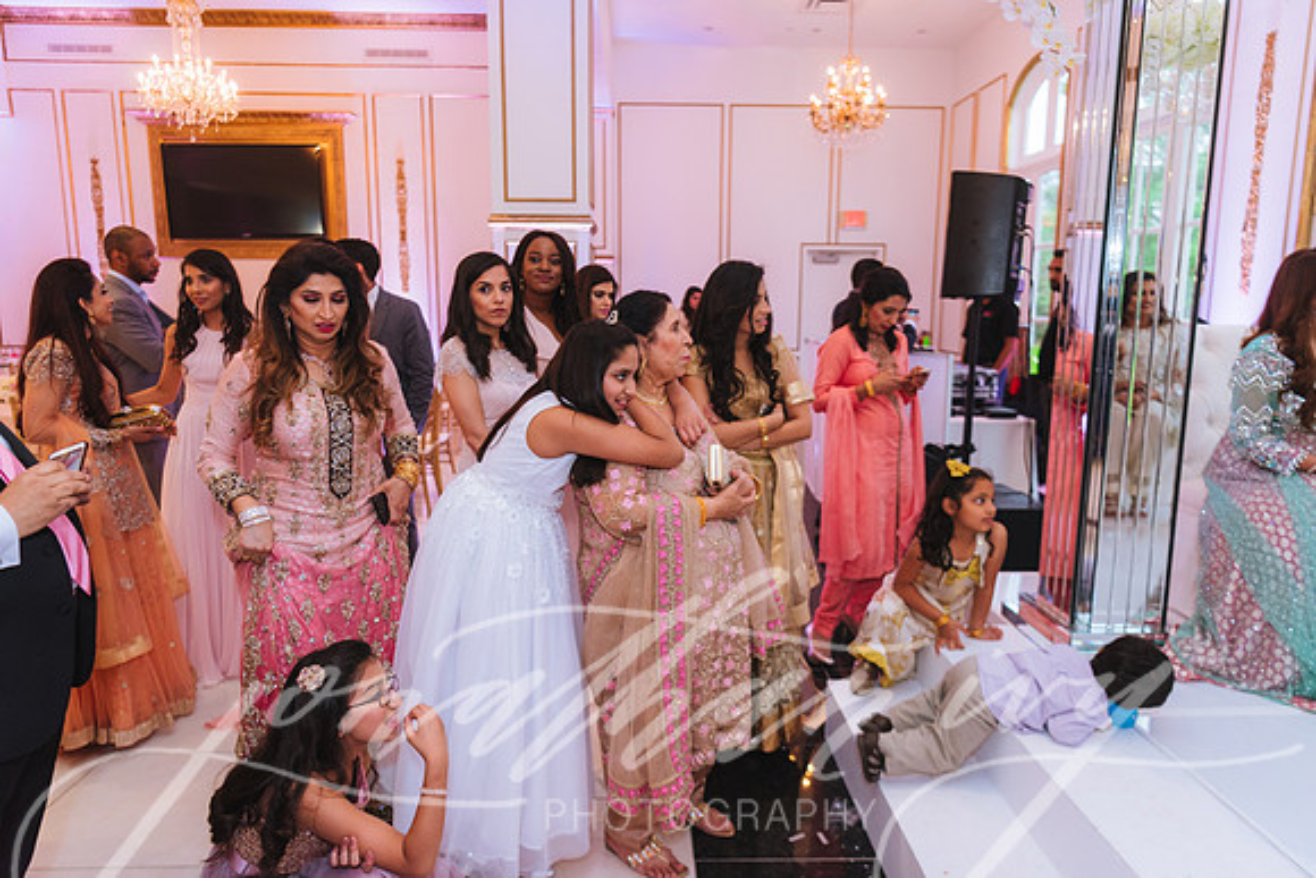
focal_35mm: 24
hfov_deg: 73.7
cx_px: 658
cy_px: 439
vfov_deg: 53.2
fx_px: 877
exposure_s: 1/125
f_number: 2.8
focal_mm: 24
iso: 800
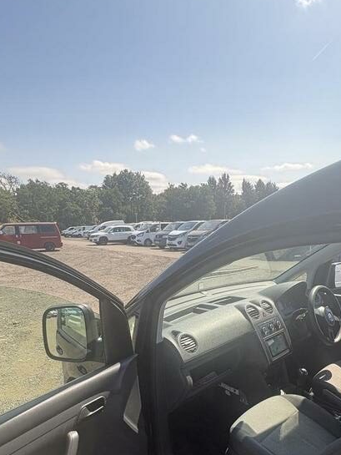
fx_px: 302
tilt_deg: -16.1
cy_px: 336
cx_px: 193
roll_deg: +2.0
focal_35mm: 23
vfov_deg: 69.5
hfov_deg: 58.7
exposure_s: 1/498
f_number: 2.2
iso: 40
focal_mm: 2.22
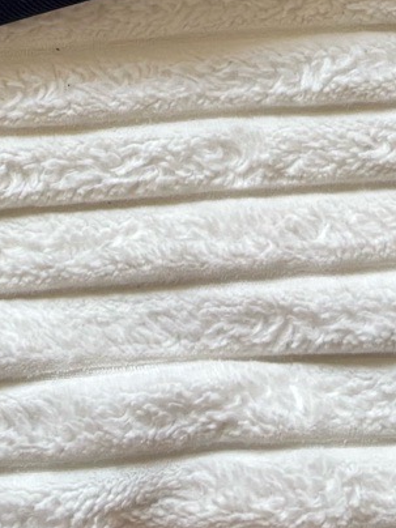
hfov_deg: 14.2
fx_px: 1571
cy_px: -514
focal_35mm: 103
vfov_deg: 15.4
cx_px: 52
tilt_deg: -73.8
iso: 160
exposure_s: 1/60
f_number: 1.6
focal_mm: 5.96
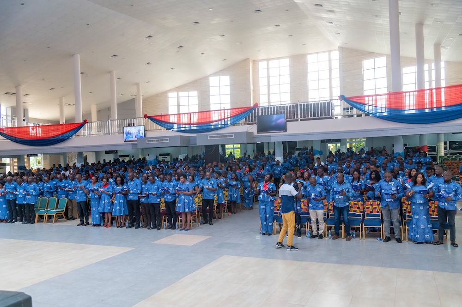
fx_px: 397
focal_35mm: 31
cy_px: 154
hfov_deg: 60.3
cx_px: 231
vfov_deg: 42.3
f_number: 4.5
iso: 2500
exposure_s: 1/200
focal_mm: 31
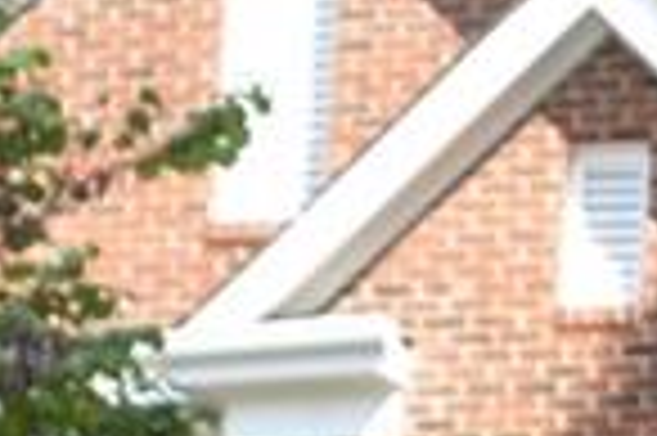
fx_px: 4211
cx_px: 1539
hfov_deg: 8.2
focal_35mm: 231
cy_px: 1059
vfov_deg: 5.7
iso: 100
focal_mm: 22
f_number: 5
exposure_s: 1/100
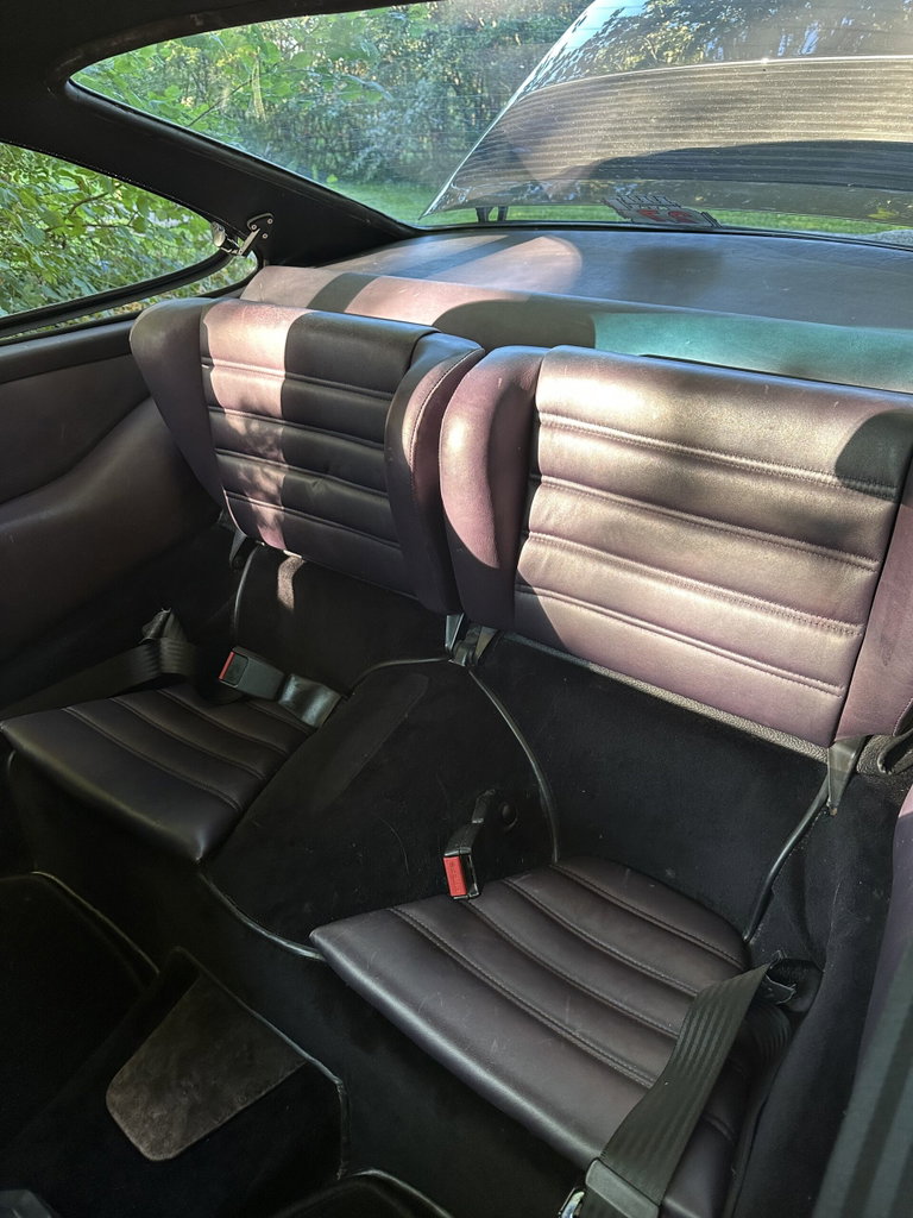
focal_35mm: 24
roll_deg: +1.8
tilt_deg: -30.1
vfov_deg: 71.6
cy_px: 609
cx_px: 456
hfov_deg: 56.8
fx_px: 844
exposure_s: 1/63
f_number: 1.78
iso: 250
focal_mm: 6.86
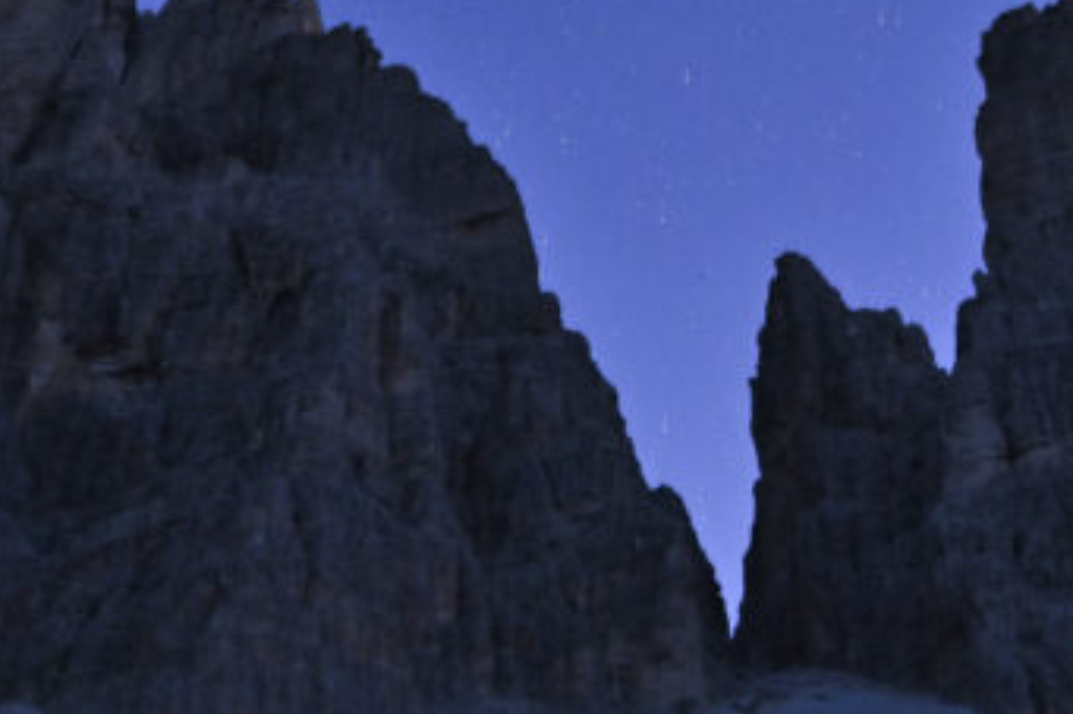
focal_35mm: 78
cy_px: -27
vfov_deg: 17.0
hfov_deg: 25.9
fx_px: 2324
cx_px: 384
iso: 1000
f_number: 4
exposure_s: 20
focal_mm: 26
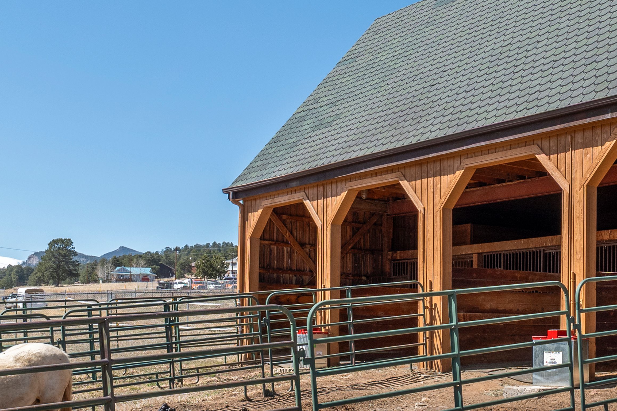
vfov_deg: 26.0
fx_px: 891
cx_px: 463
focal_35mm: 52
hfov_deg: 37.3
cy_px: 201
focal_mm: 20
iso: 400
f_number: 10
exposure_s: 1/250
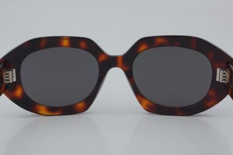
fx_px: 540
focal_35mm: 84
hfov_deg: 24.3
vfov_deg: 16.3
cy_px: 77
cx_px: 116
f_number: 32
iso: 100
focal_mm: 55
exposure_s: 1/4
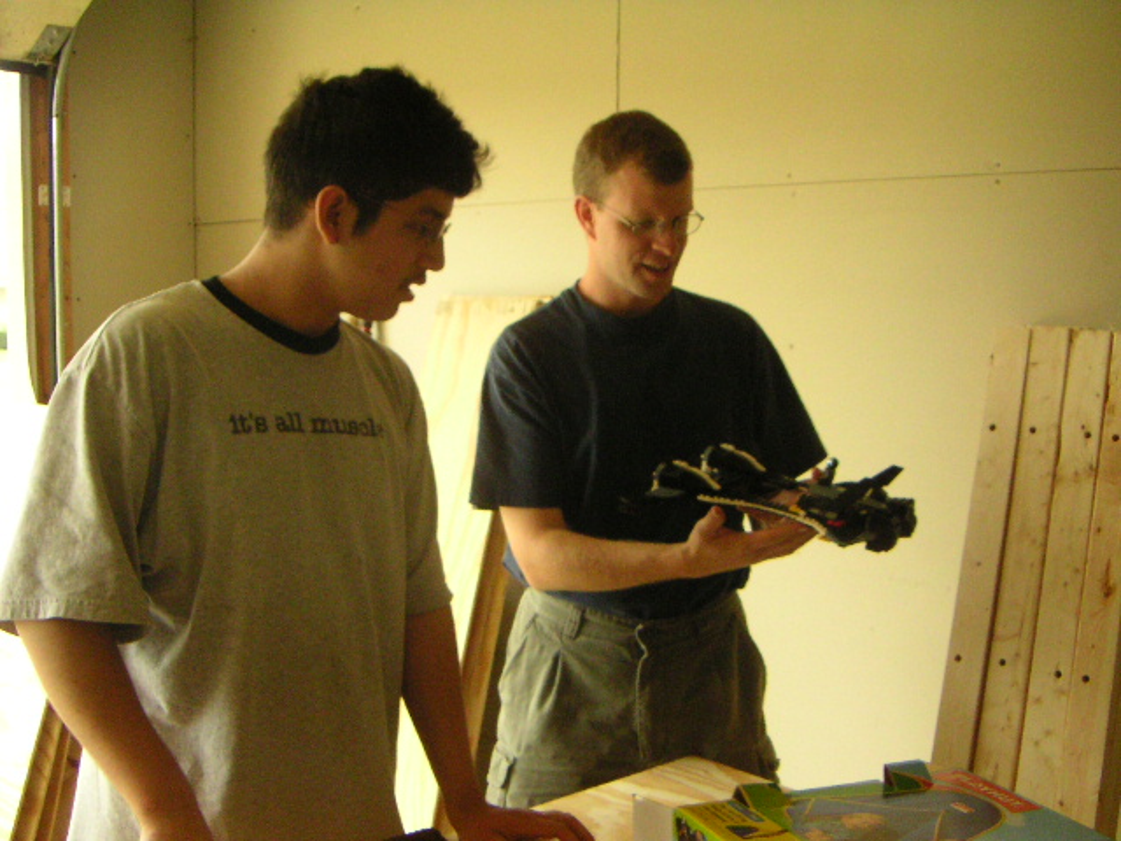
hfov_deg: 46.8
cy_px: 420
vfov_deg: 36.0
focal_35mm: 40
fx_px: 1295
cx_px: 560
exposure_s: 1/350
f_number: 2.9
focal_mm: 5.3
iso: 400
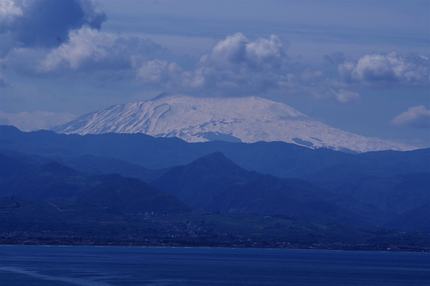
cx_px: 215
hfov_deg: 8.7
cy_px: 143
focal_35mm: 237
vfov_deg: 5.8
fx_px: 2828
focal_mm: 158
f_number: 10
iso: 100
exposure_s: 1/640
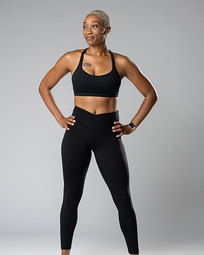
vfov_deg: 19.4
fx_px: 748
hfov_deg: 15.5
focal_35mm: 99
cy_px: 133
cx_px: 102
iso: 200
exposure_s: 1/160
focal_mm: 85
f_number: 3.2
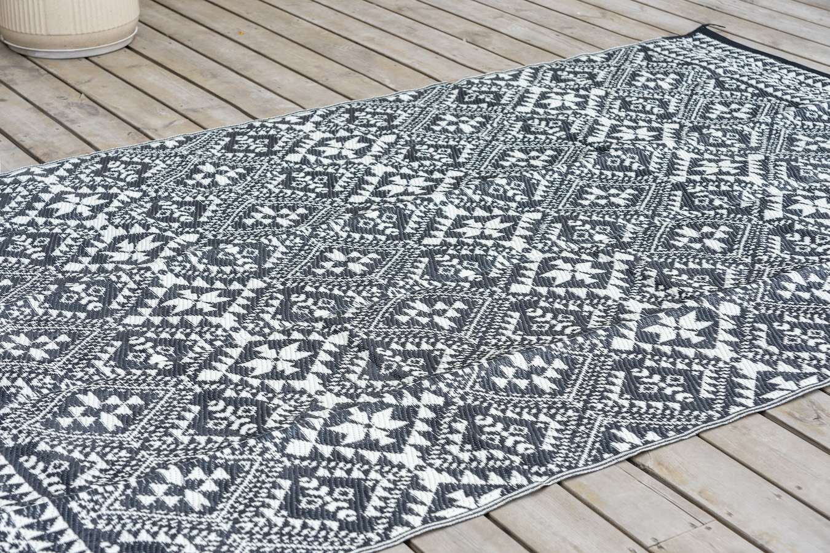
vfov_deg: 19.5
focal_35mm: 70
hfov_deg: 28.8
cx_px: 415
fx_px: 1614
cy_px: 276
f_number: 7.1
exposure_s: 1/320
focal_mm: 70
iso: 100
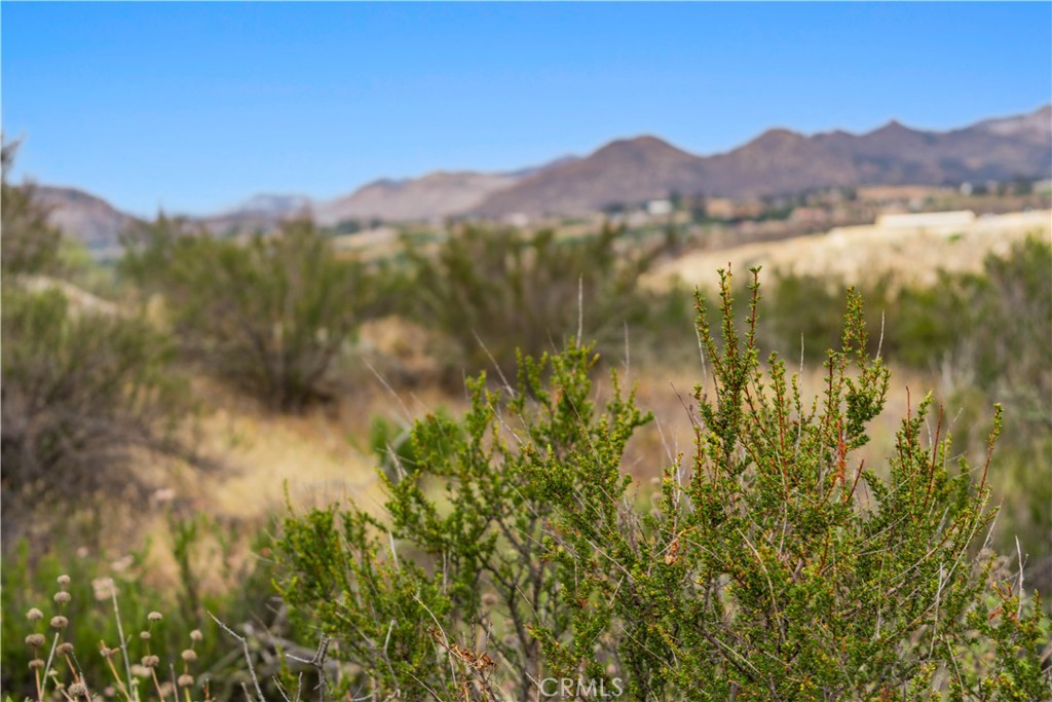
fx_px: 2192
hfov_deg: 27.0
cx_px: 526
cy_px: 351
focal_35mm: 75
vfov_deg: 18.2
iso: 100
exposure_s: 1/250
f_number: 5.6
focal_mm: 75
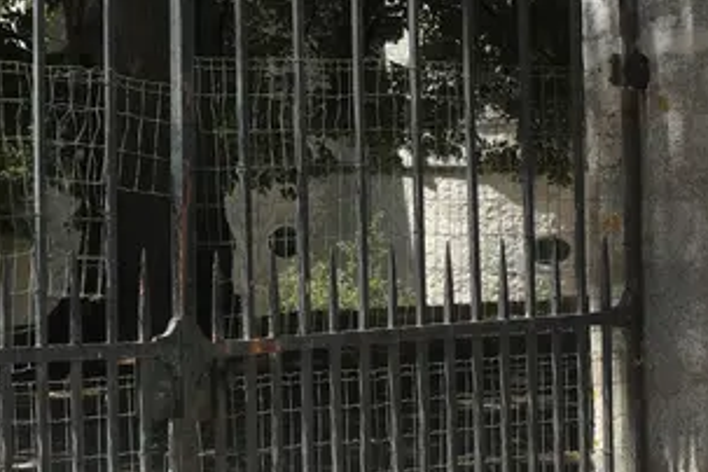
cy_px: 97
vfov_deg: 12.0
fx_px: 2242
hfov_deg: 17.9
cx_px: 360
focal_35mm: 114
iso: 200
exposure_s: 1/240
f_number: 8
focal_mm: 18
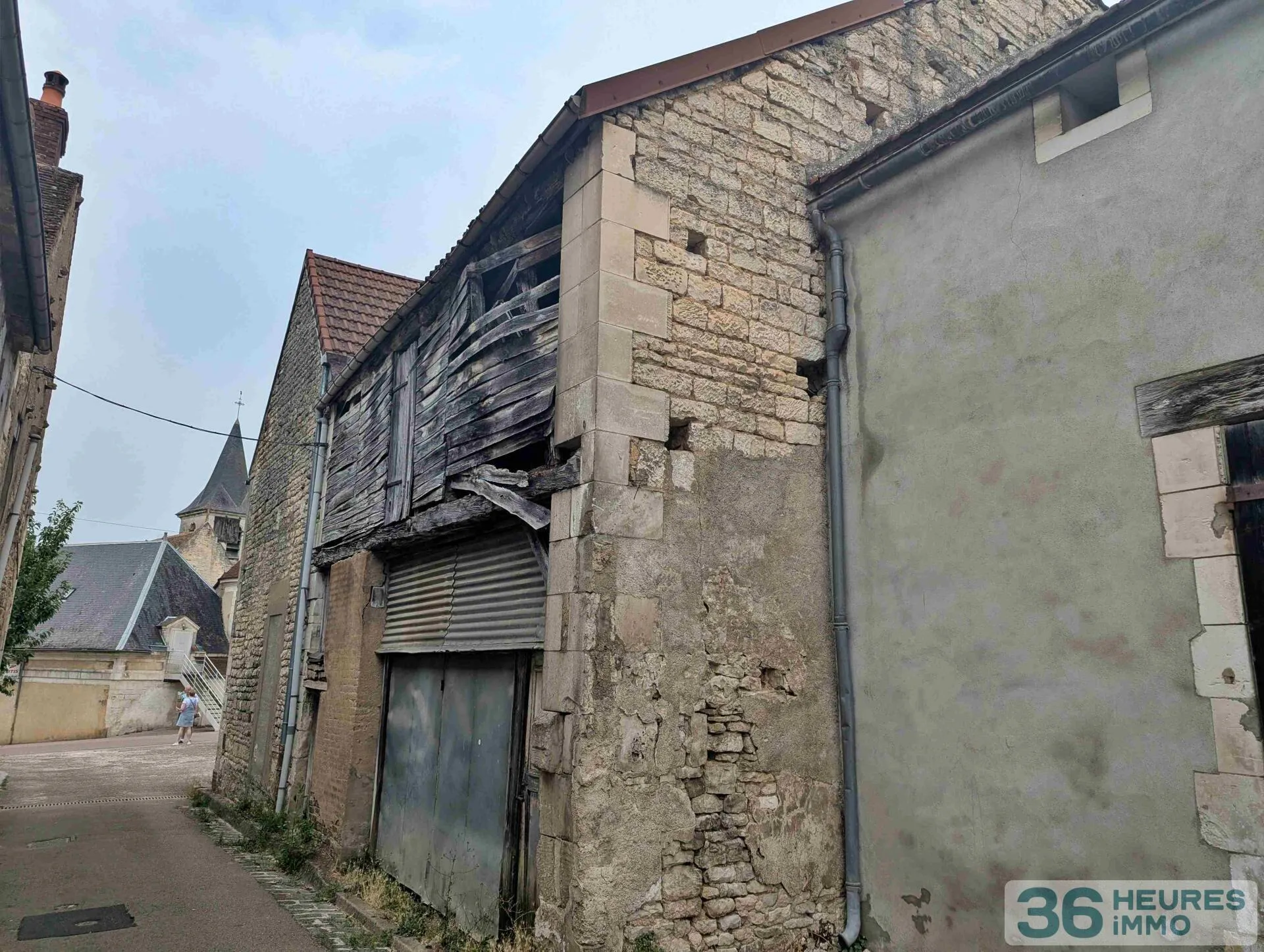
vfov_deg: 56.9
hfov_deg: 71.5
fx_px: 878
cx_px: 632
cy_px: 476
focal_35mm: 24
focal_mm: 6.81
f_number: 1.85
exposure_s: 1/396
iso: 47
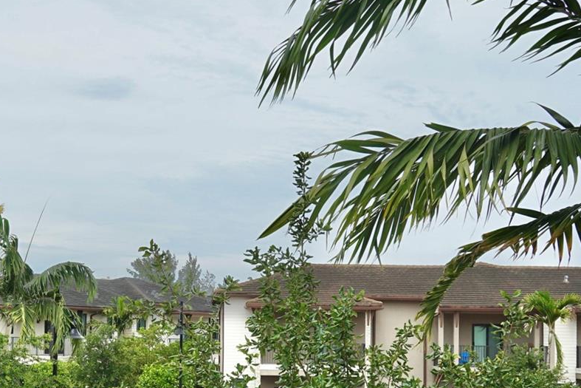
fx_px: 1017
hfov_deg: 31.3
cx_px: 144
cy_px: 307
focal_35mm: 63
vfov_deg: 21.3
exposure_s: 1/160
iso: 100
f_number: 9
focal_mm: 21
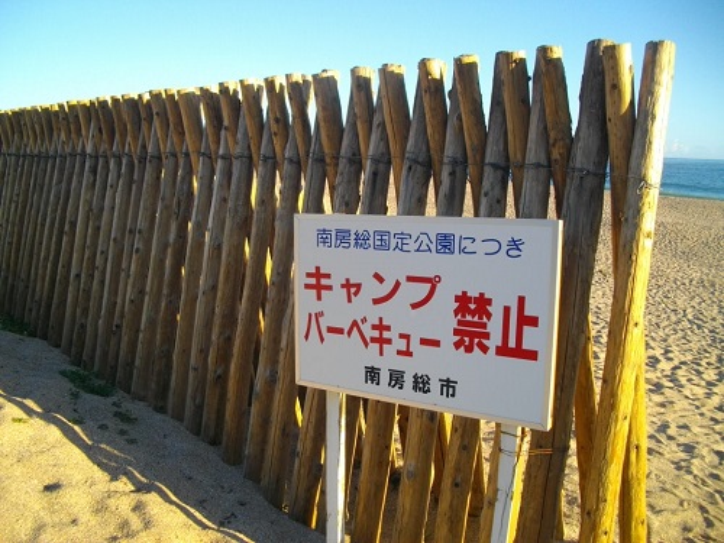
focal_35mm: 31
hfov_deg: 58.4
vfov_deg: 45.4
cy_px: 272
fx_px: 648
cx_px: 362
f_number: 8.8
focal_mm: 5.7
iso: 100
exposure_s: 1/80
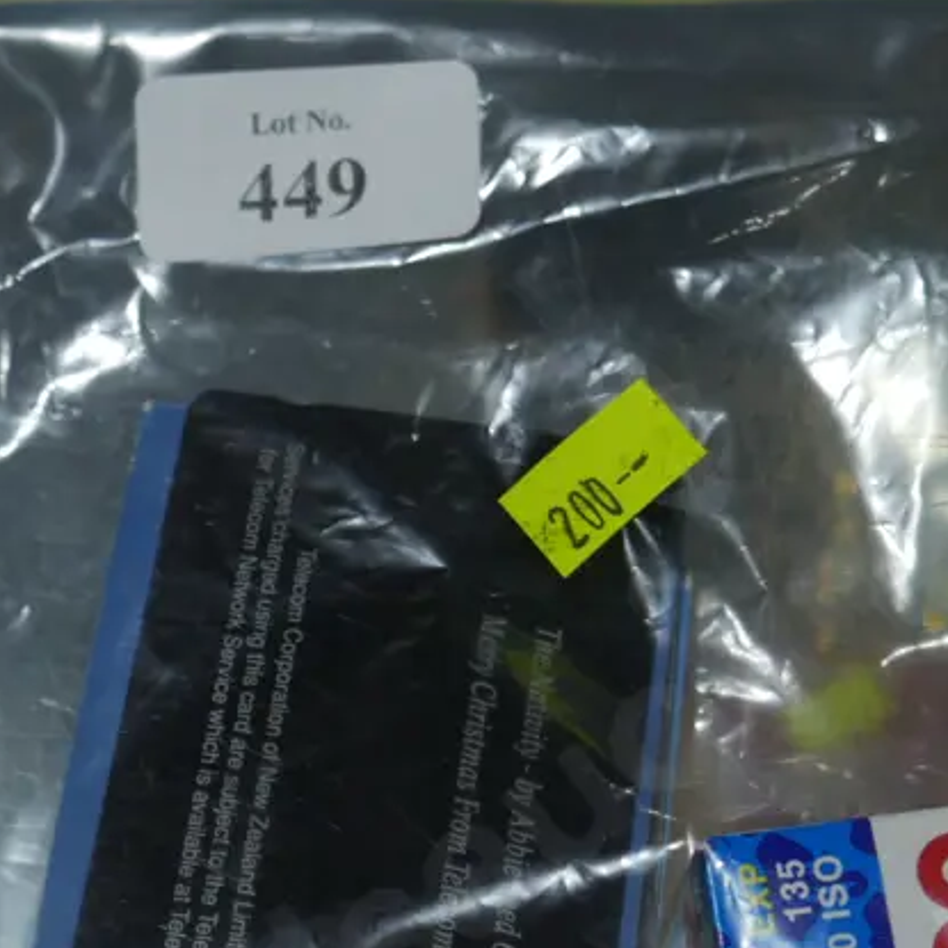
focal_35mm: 96
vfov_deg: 17.9
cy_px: 795
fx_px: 2974
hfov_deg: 18.1
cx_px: 585
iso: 200
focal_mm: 22
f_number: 5
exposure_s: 1/125
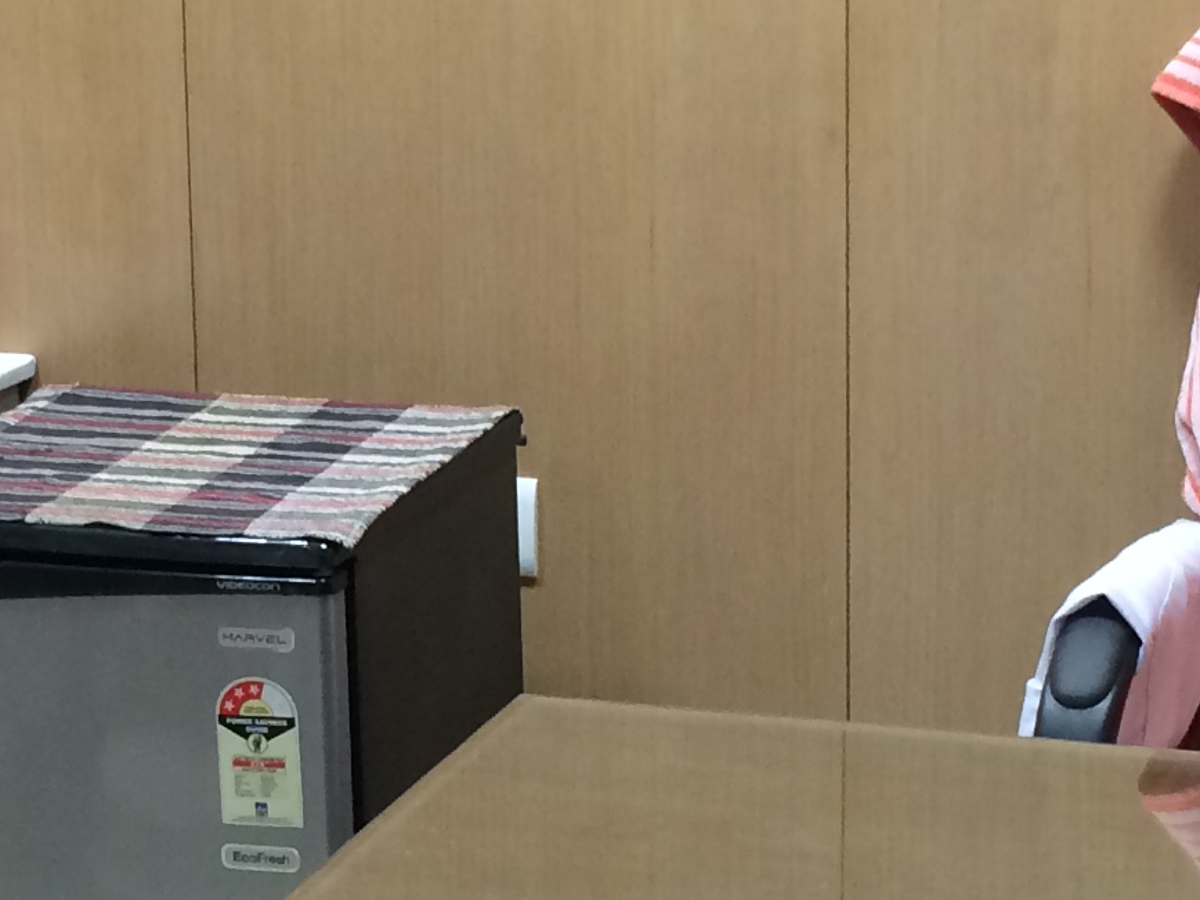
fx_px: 3779
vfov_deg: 13.6
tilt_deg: -12.7
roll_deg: +4.4
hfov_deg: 17.9
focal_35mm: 109
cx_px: 212
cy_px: 394
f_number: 2.2
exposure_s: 1/30
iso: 100
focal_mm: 4.15
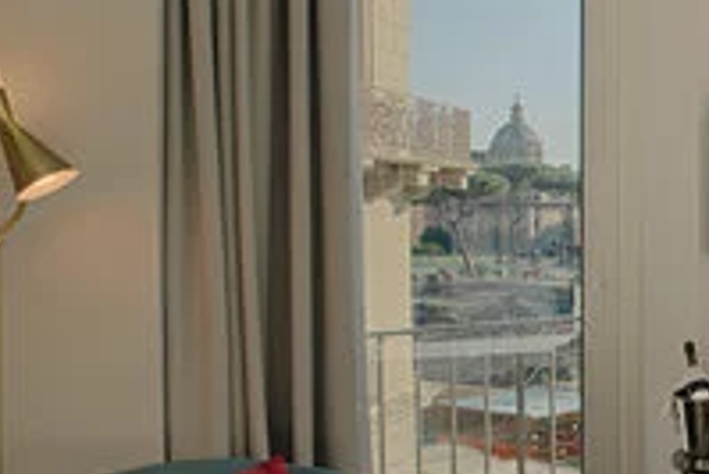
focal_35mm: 45
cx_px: 1055
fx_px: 887
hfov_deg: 28.6
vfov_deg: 29.9
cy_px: 269
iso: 31
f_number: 8
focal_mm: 14
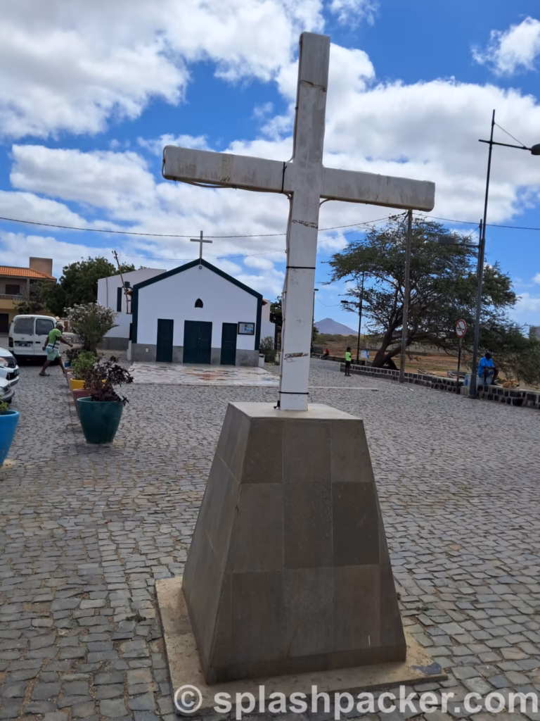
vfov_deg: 65.3
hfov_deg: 51.4
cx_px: 270
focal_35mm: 27
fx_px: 562
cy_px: 360
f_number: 1.8
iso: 50
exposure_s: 1/1704
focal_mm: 4
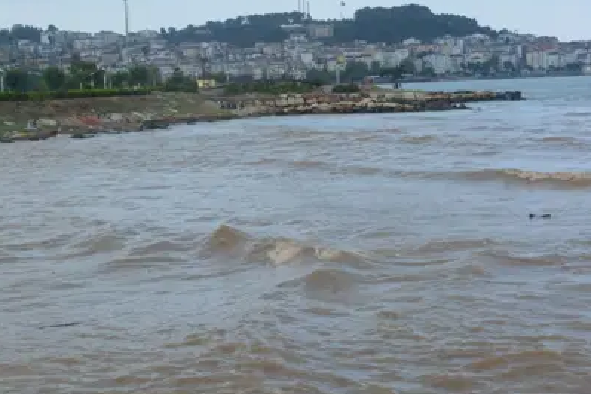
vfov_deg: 18.6
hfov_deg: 27.7
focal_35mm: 73
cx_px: 282
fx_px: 1198
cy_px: 275
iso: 200
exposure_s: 1/250
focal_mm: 22
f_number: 8
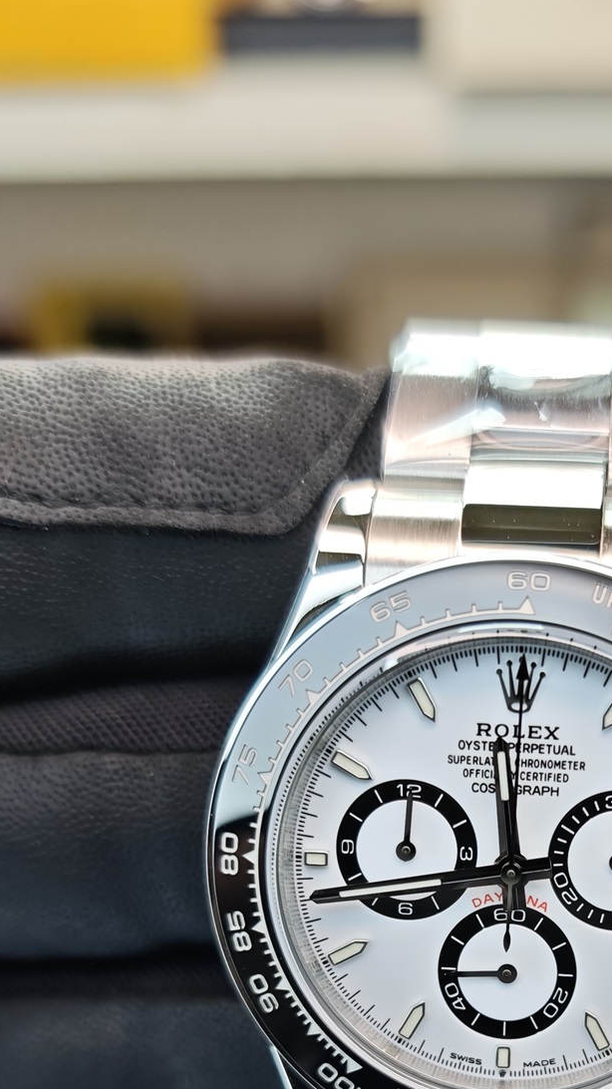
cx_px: 536
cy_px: 946
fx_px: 1356
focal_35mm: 47
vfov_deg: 40.9
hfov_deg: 24.8
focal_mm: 6.55
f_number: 1.62
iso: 50
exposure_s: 1/227
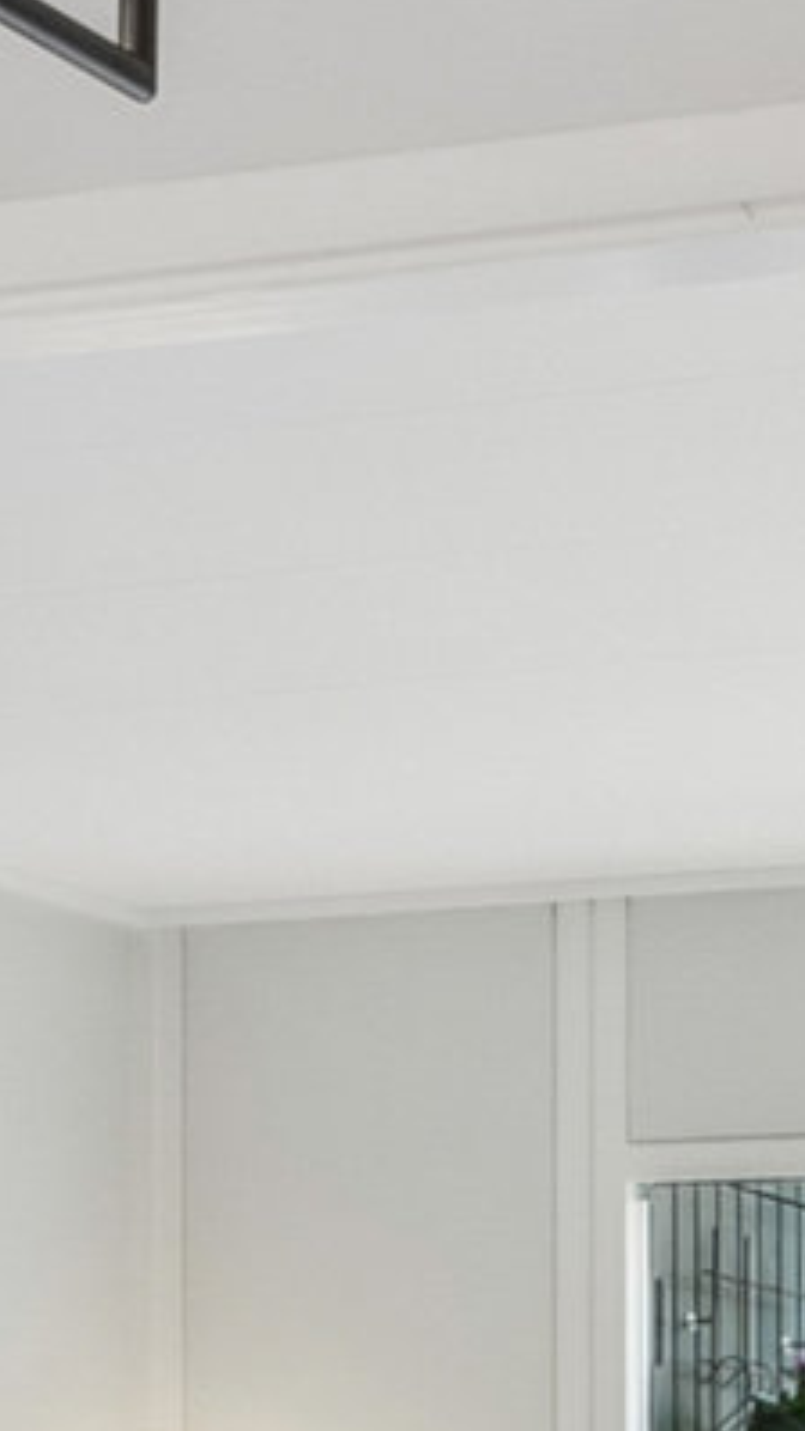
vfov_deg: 14.5
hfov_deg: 8.5
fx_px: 5386
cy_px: 1816
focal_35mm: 142
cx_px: 438
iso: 400
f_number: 13
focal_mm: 18
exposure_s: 1/5
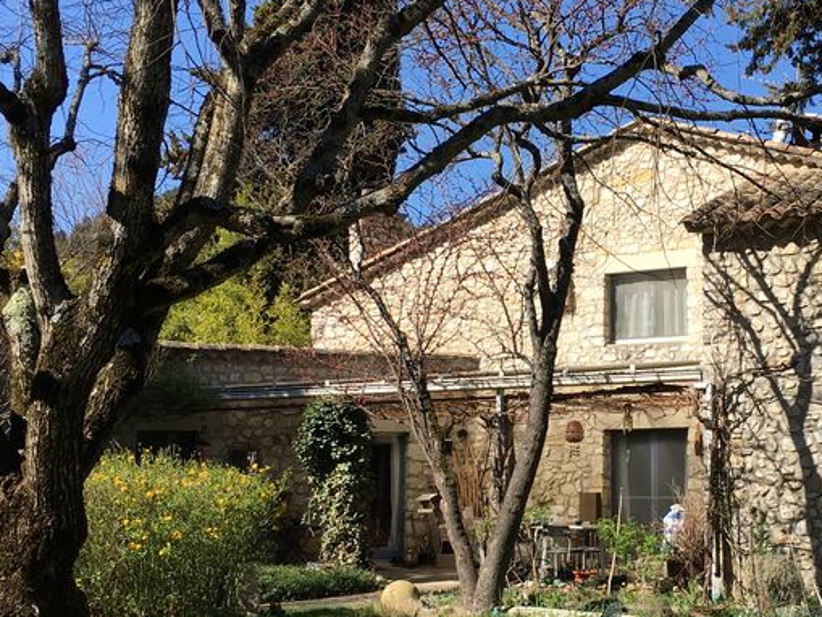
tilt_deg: +4.3
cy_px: 375
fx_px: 1354
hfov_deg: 33.2
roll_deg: +0.1
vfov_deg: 25.6
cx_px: 601
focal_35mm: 57
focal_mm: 4.15
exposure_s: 1/927
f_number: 2.2
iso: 25
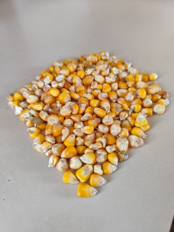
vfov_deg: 73.9
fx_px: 154
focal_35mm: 23
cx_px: 87
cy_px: 116
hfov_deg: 58.9
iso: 640
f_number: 1.65
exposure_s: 1/50
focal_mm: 6.14
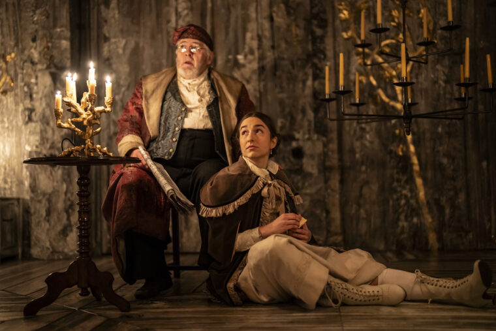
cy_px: 166
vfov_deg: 27.0
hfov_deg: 39.6
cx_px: 248
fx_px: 689
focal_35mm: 50
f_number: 1.2
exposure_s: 1/100
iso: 2500
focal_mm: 50
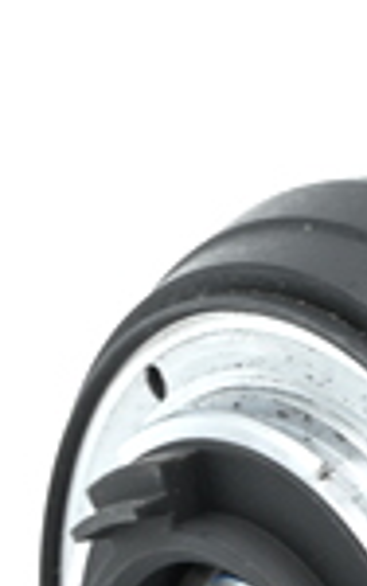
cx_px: 445
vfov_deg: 4.1
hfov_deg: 2.6
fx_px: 8130
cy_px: 436
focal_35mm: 509
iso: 200
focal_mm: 75
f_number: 14
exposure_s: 1/20
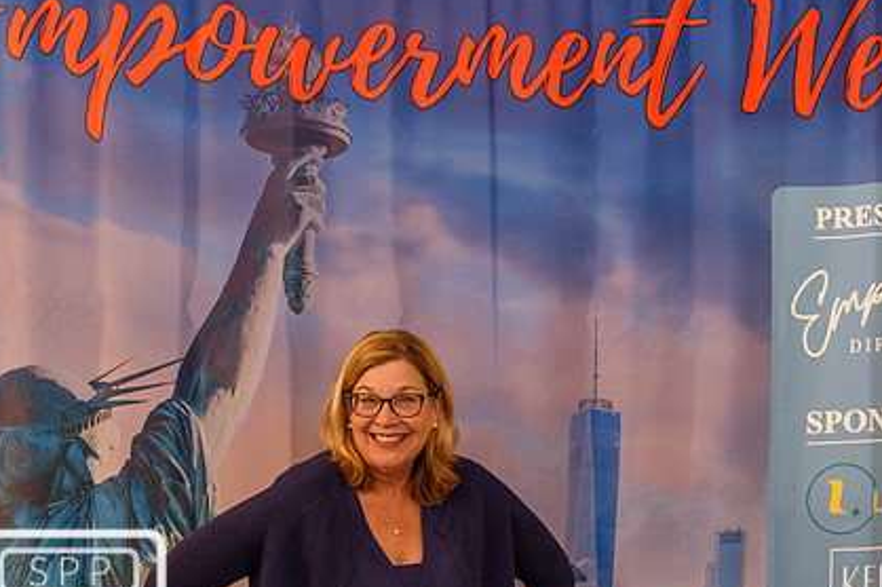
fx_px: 1542
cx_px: 501
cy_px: 452
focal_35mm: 63
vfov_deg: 21.3
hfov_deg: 31.9
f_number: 4
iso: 1250
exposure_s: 1/60
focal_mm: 26
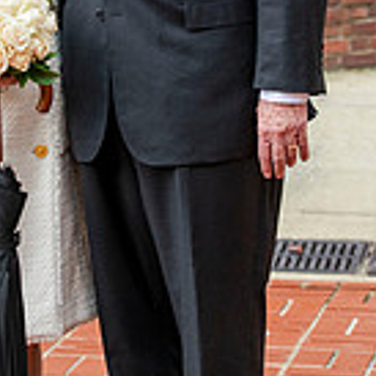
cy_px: -211
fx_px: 2396
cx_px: 102
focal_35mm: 195
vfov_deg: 8.7
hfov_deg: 9.0
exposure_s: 1/500
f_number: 4.5
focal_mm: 70
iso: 640
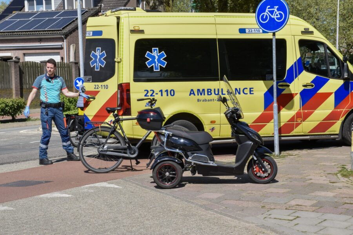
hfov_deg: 24.2
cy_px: 118
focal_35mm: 84
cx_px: 176
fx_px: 824
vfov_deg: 16.3
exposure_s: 1/160
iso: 200
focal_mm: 56
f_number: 16
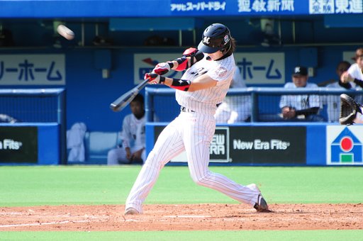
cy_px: 120
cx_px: 182
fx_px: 4532
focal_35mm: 450
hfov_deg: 4.6
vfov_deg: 3.0
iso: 640
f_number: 5.6
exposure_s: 1/500
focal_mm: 300
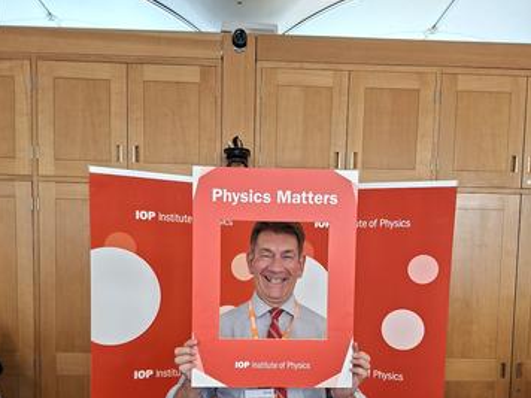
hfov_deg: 58.4
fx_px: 476
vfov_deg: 43.7
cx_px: 264
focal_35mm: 31
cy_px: 307
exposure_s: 1/50
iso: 320
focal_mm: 5.54
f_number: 1.8
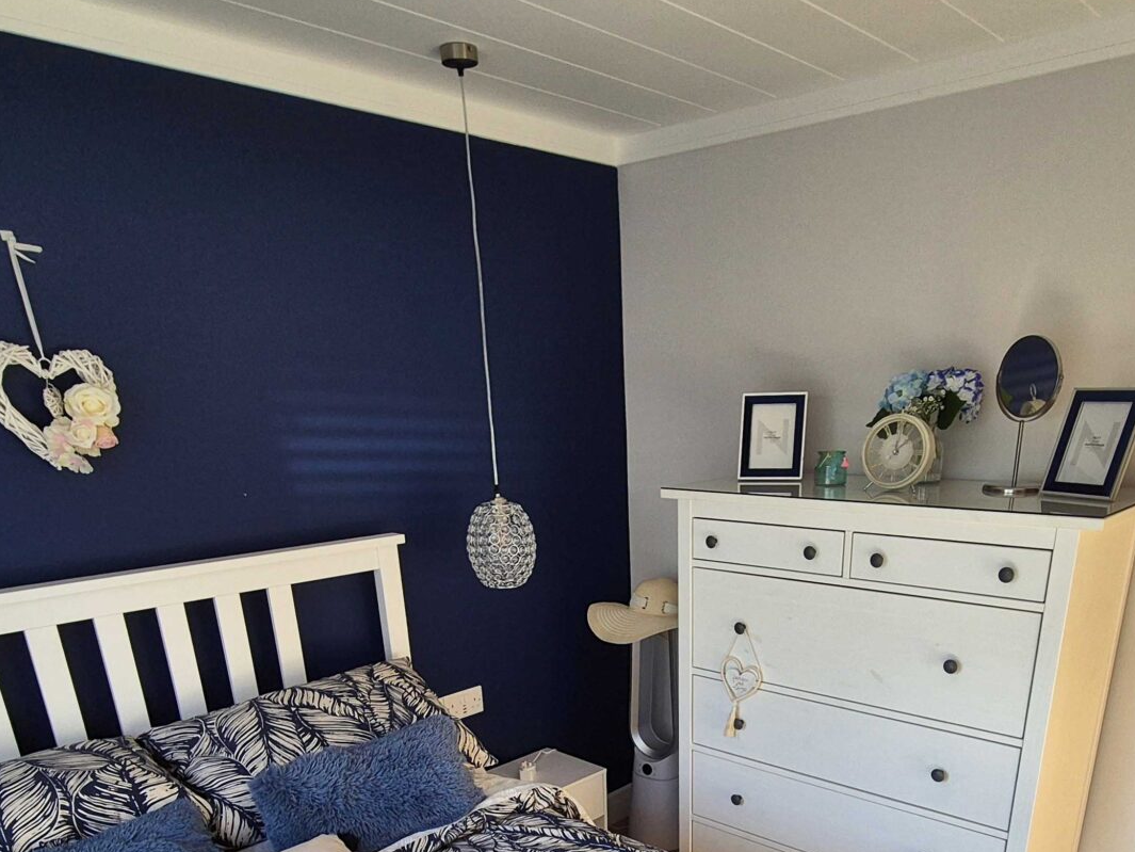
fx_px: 820
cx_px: 644
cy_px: 754
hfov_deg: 69.1
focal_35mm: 25
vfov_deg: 49.4
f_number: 2.2
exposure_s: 1/121
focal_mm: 2.2
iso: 50
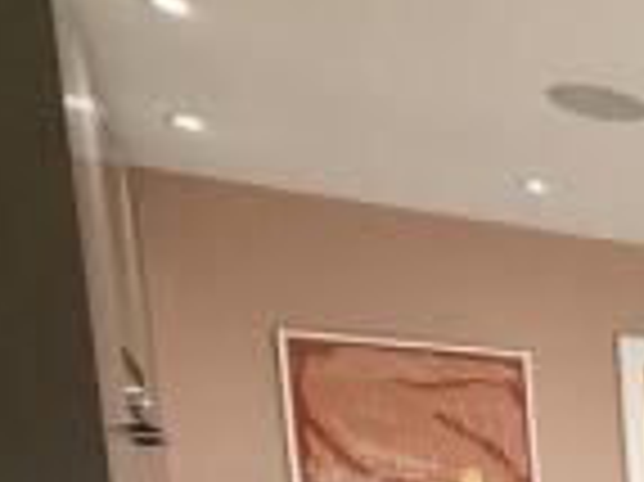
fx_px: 1060
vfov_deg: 22.6
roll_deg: +0.5
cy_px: 646
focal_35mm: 57
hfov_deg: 20.8
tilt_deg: -6.0
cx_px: 1205
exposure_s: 1/100
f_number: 2.2
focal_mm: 2.22
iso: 125
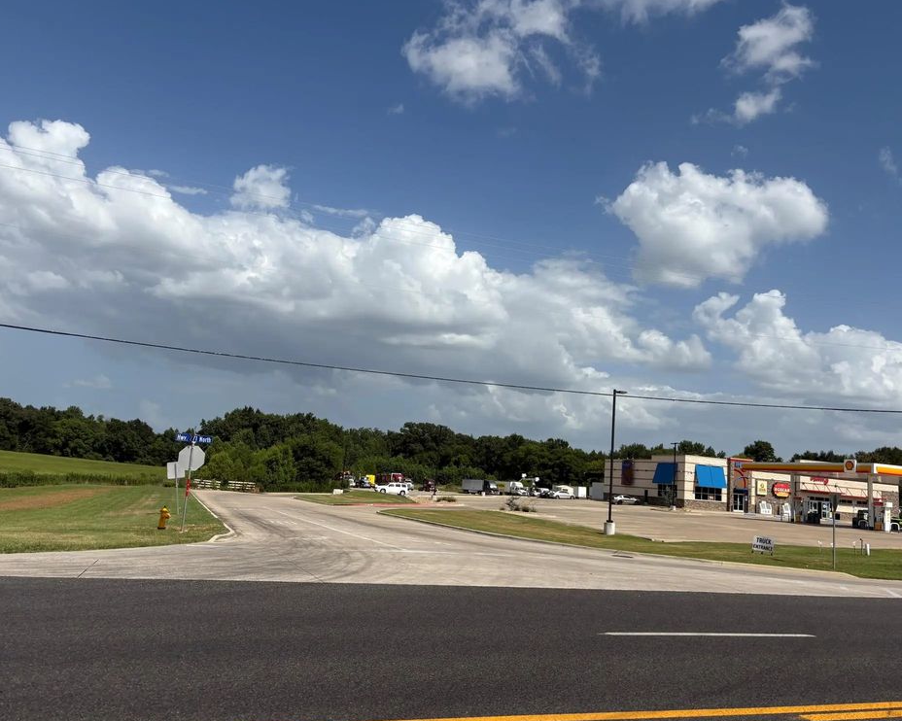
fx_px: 747
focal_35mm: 28
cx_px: 467
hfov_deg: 62.2
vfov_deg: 51.5
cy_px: 356
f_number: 1.6
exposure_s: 1/6993
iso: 50
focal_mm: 5.96
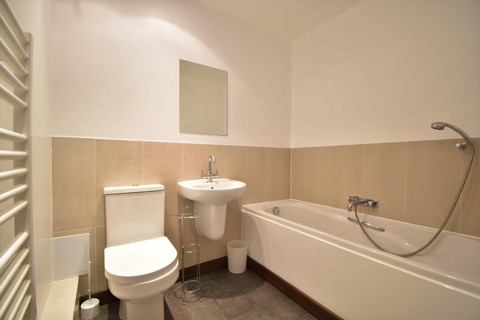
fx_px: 200
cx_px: 240
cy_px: 160
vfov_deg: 77.3
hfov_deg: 100.4
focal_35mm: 15
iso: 450
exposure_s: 1/15
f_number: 4.5
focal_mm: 10
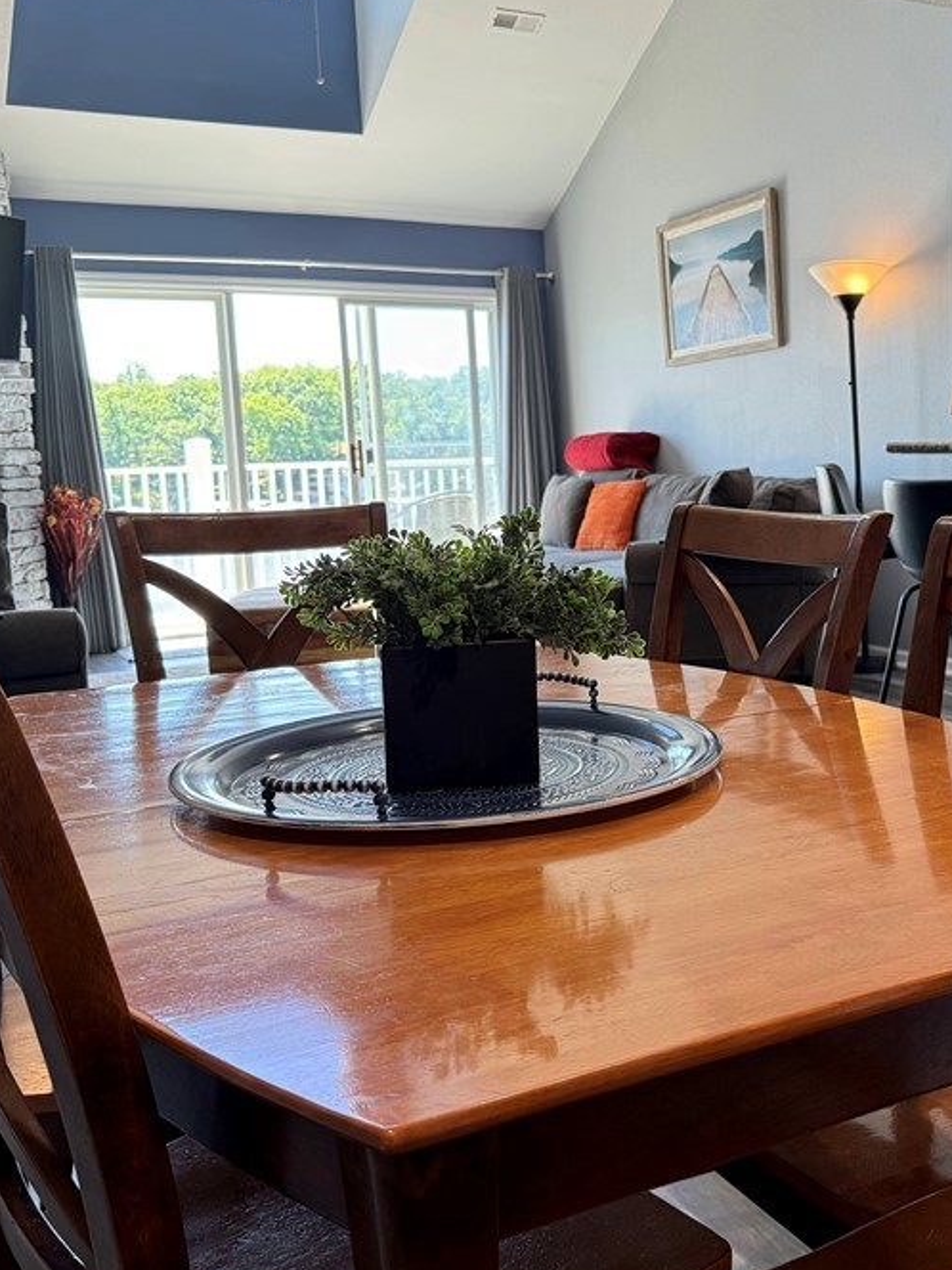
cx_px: 684
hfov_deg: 37.9
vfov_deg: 50.1
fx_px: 1357
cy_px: 618
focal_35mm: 37
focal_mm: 6.76
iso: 250
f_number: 1.78
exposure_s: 1/120
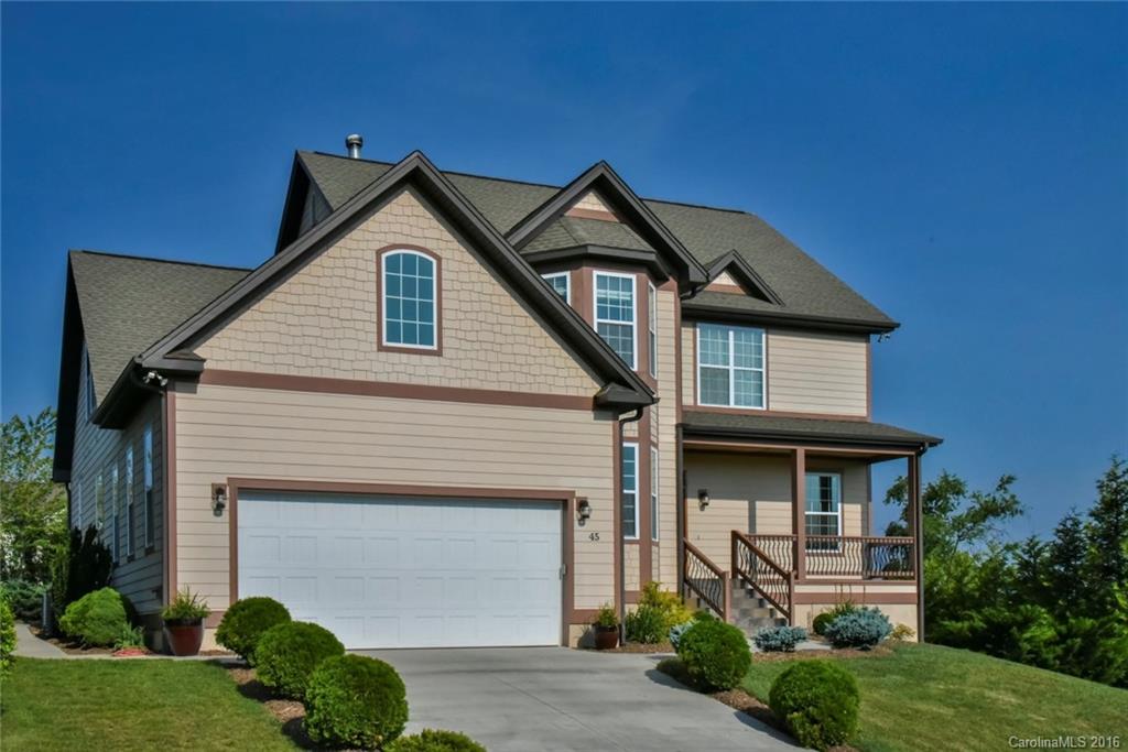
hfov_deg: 50.7
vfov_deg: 35.1
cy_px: 376
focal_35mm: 38
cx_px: 564
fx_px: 1191
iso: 4000
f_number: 20
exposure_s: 1/4000
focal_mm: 38
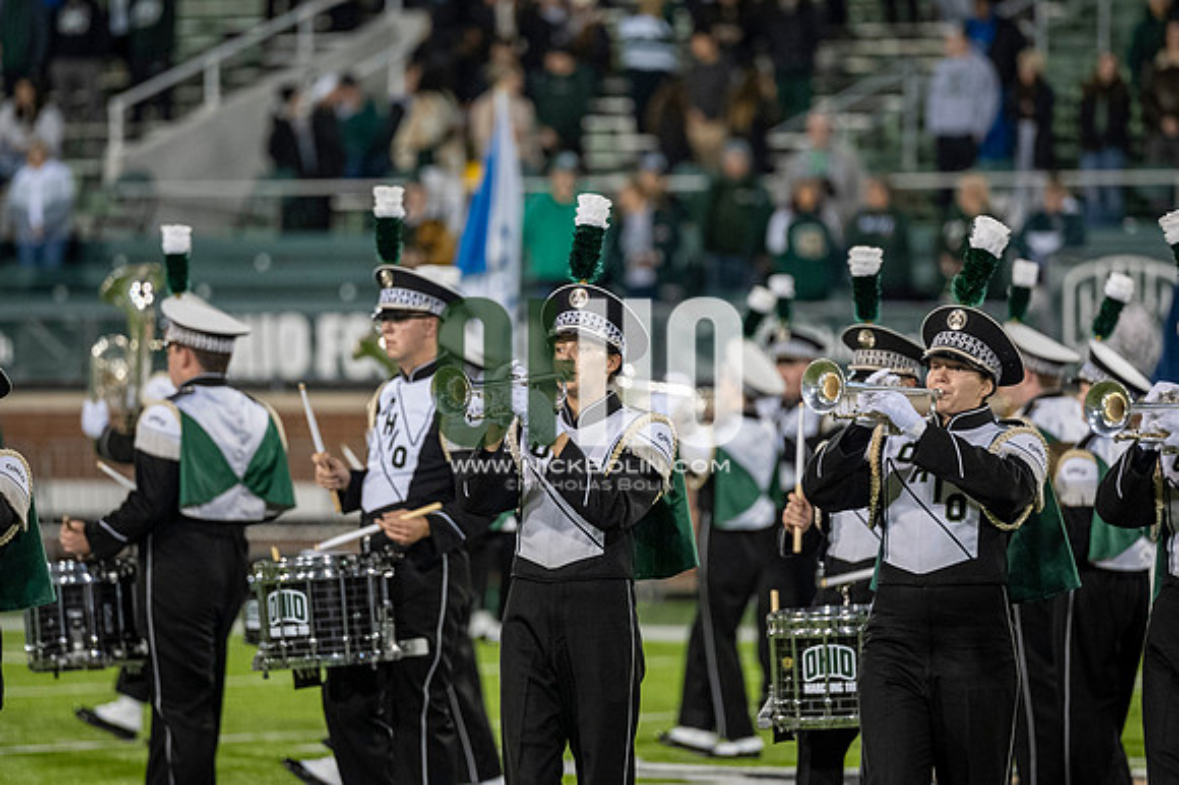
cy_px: 392
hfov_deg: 6.9
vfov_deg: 4.6
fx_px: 9819
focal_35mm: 300
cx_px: 590
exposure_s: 1/500
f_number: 2.8
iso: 1000
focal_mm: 200
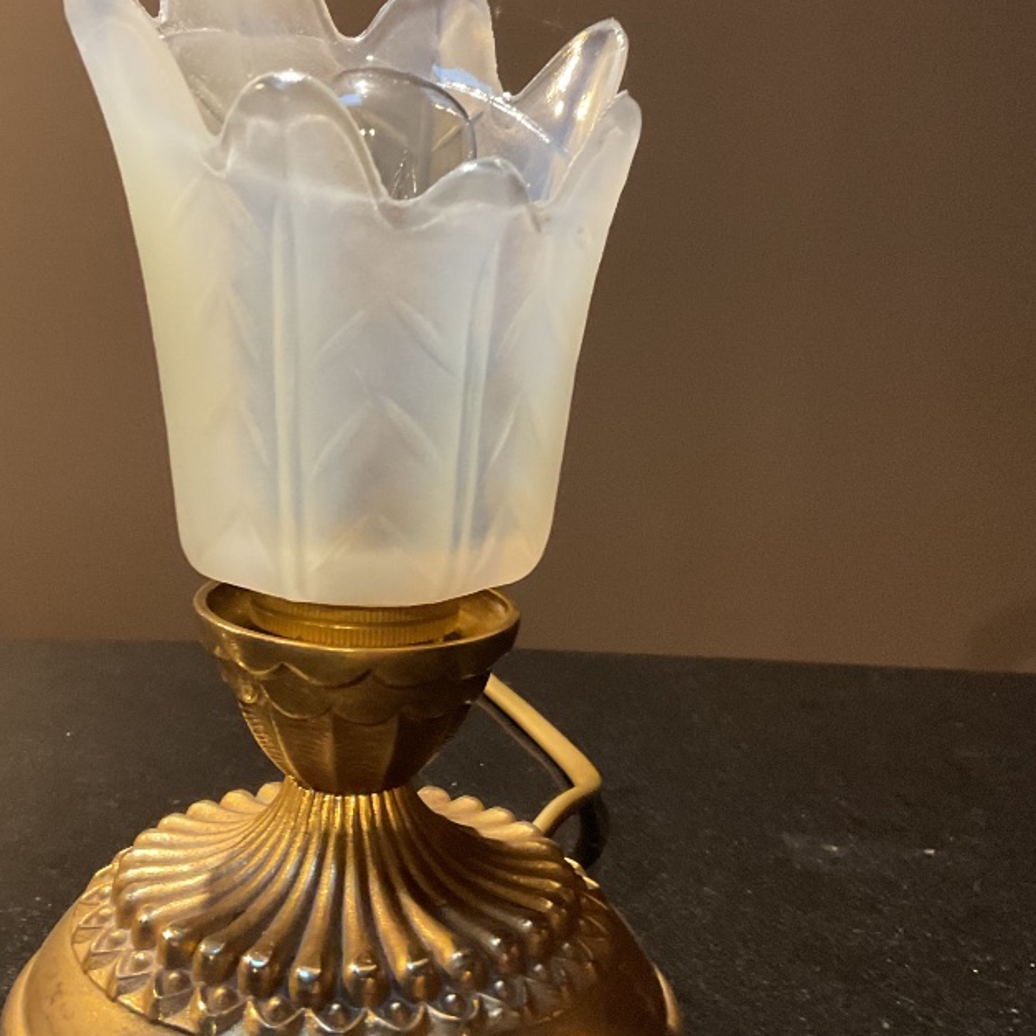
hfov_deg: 34.5
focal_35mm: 49
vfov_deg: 34.5
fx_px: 1659
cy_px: 376
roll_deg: -0.6
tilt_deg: -6.5
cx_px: 378
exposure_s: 1/33
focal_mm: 3
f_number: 1.8
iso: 320
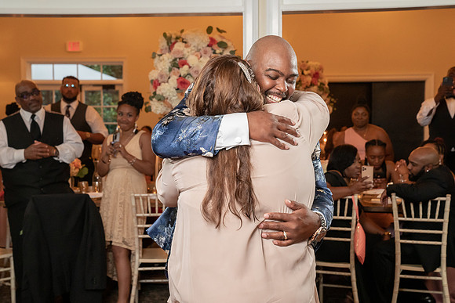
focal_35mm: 60
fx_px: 754
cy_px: 146
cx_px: 213
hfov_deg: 33.6
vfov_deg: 22.8
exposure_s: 1/200
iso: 4000
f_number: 5.6
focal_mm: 55
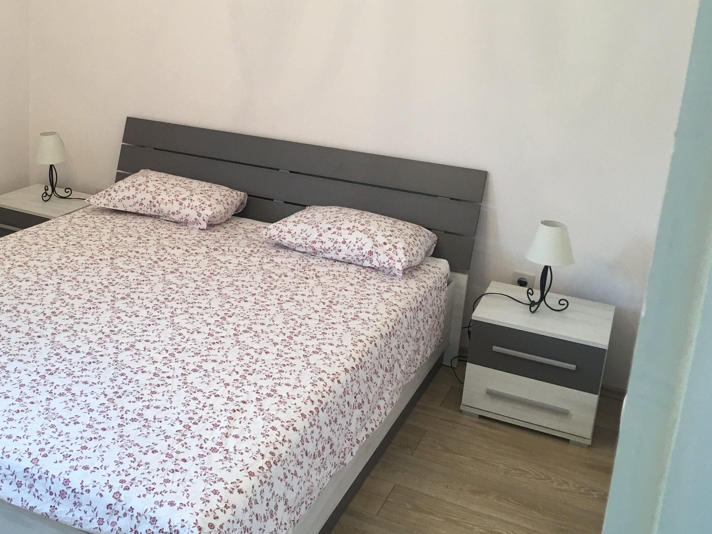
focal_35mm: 42
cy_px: 198
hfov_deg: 43.8
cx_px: 208
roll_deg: -2.2
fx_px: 864
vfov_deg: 34.2
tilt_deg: -14.1
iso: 50
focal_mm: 4.15
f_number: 2.2
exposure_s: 1/33
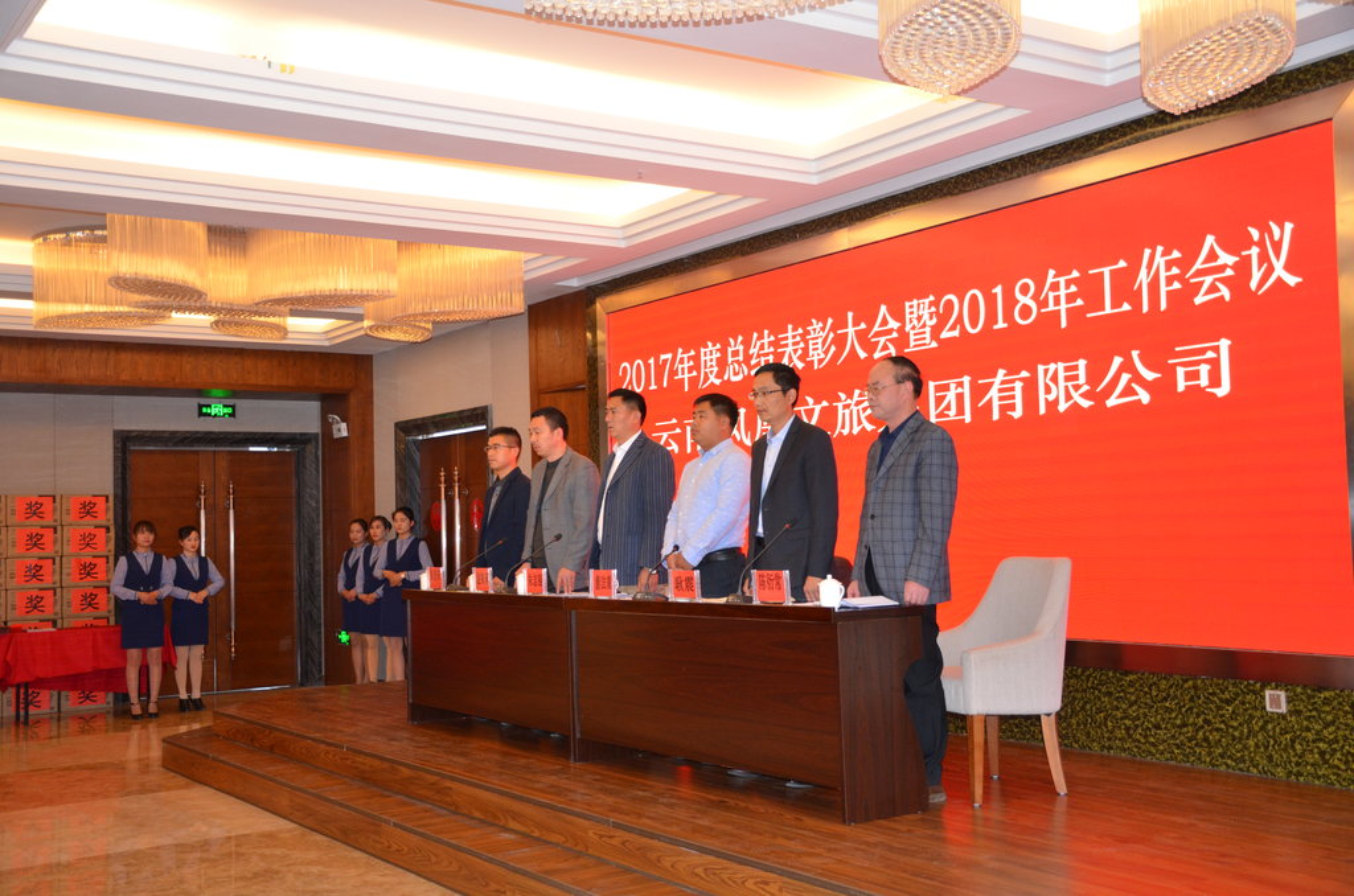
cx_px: 677
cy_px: 448
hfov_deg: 49.6
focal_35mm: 39
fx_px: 1464
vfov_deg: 34.1
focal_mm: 26
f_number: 3.8
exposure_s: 1/60
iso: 800
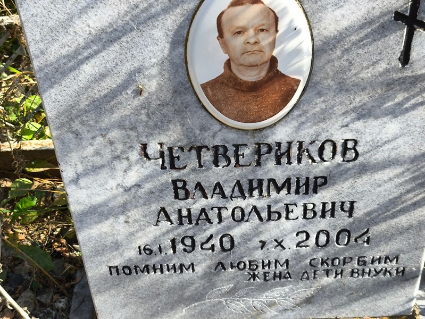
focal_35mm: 50
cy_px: 160
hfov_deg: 38.2
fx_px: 614
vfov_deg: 29.1
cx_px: 212
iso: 50
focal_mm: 4.71
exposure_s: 1/298
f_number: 1.7
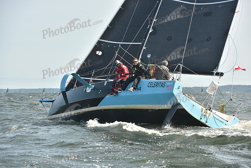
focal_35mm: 135
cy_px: 84
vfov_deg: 10.2
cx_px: 126
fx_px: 941
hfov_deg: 15.2
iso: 250
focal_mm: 135
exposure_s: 1/800
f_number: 7.1
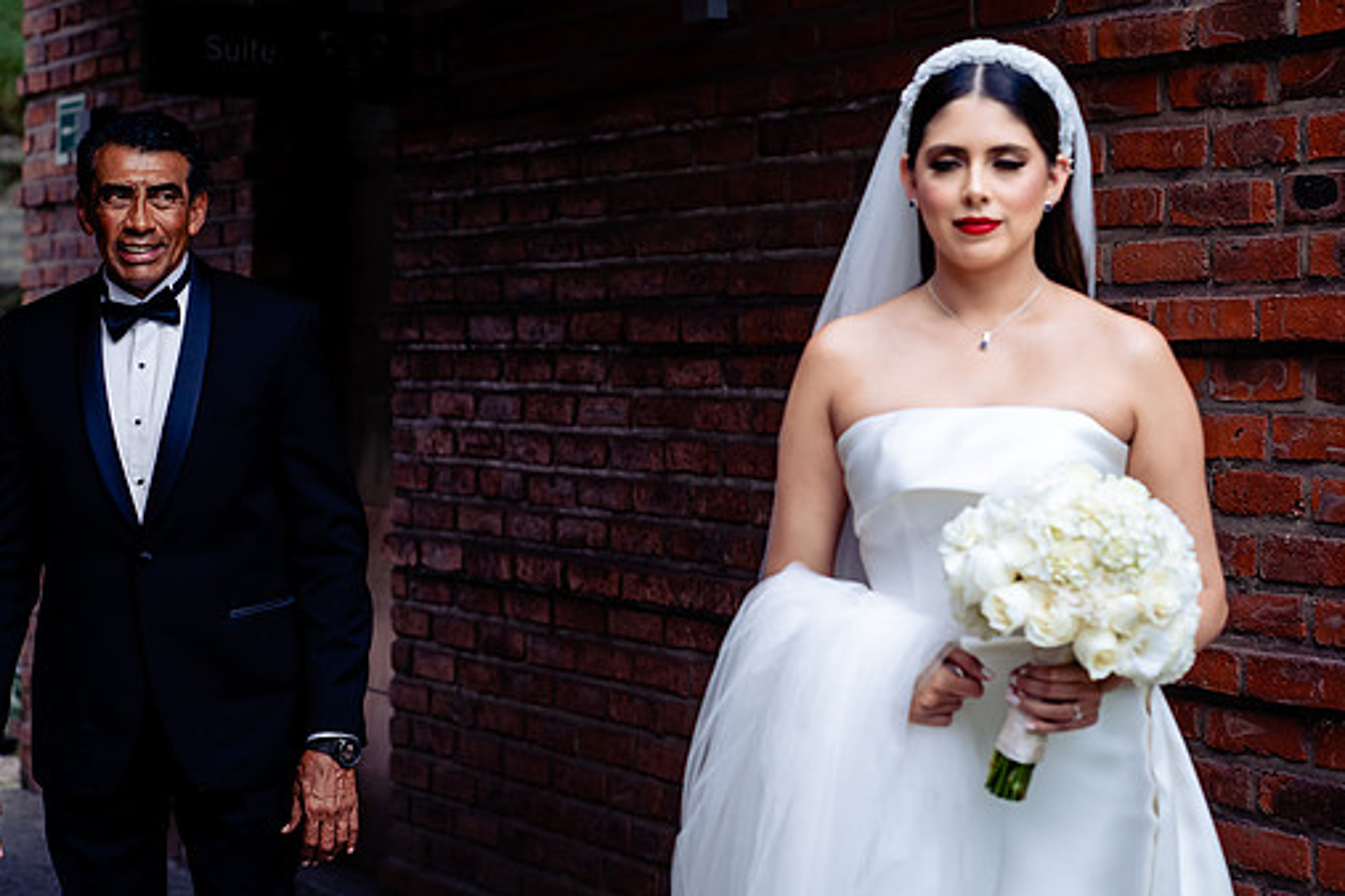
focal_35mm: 103
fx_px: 3848
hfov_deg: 19.8
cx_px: 674
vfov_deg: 13.3
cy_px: 394
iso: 640
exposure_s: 1/1000
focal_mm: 85
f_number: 4
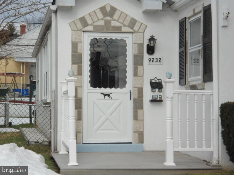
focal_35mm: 88
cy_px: 88
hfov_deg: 22.3
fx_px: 595
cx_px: 117
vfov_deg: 16.8
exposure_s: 1/640
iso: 80
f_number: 5.2
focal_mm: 15.7
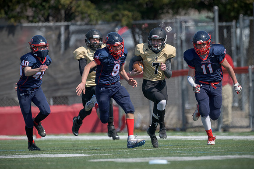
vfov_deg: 1.6
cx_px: 175
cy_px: 66
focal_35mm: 843
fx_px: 5946
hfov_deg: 2.4
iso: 250
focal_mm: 500
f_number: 4
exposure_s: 1/2500
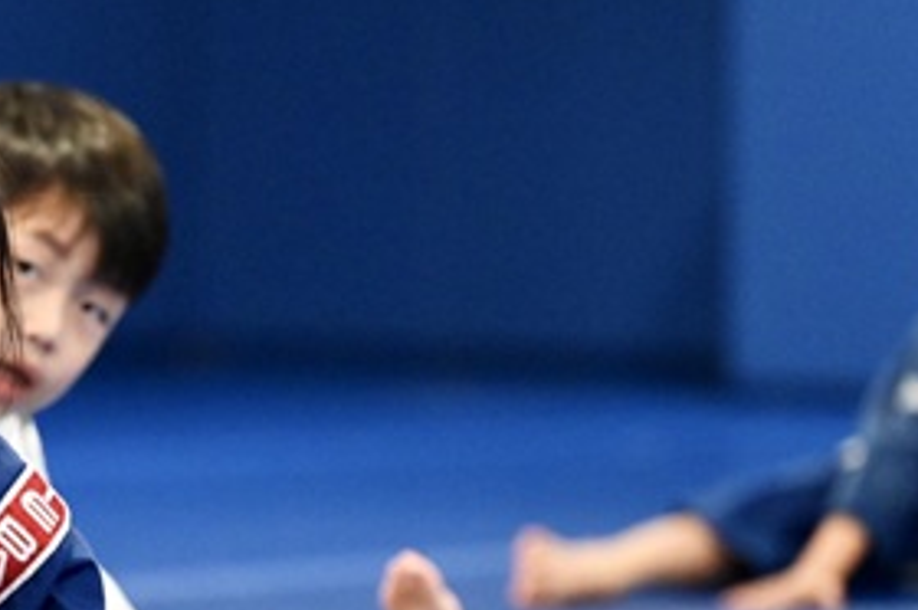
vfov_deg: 4.9
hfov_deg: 7.4
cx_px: 92
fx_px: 7106
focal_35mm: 279
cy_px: 567
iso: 10000
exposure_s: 1/500
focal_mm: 130
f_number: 2.8
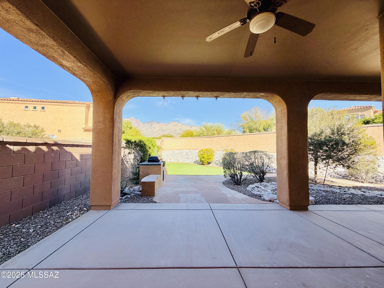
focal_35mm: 14
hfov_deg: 102.1
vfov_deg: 85.7
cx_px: 192
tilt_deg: +2.9
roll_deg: -1.4
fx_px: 155
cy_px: 144
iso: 40
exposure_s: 1/760
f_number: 2.2
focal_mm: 2.22
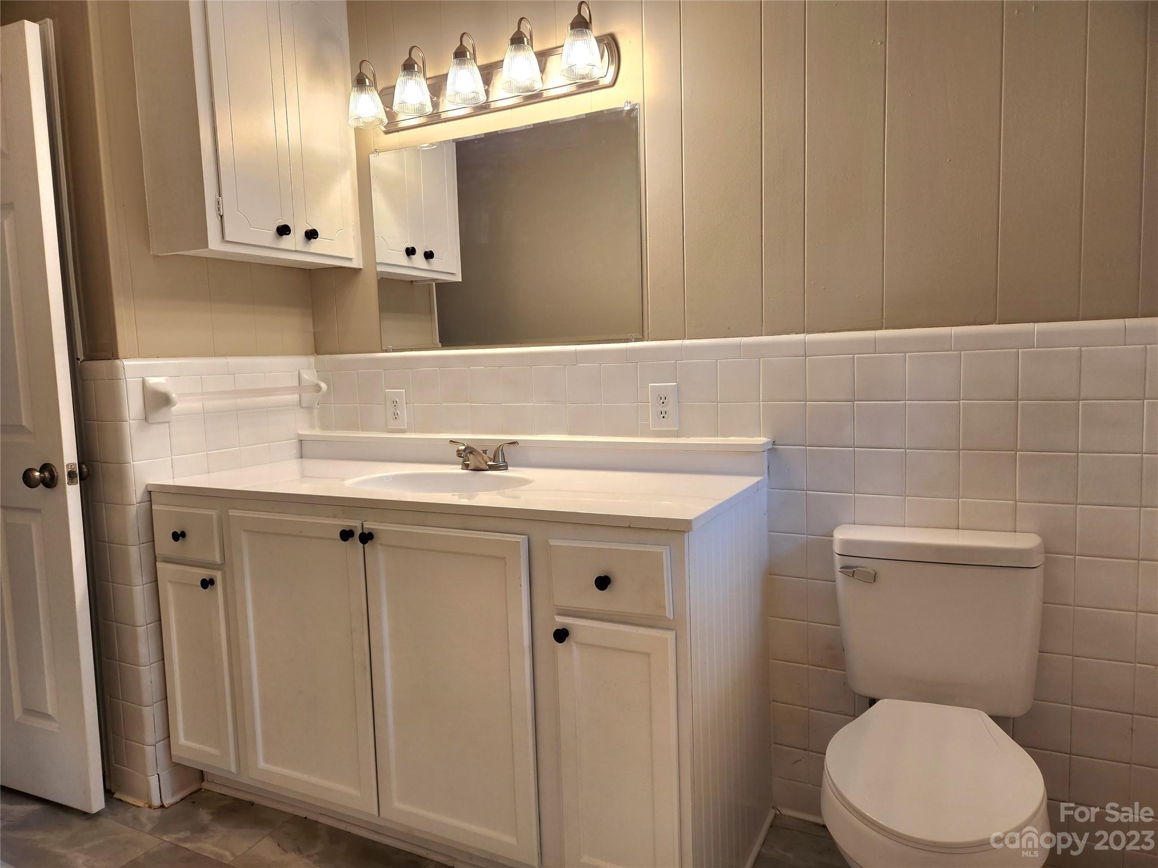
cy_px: 434
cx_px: 579
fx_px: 769
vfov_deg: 58.9
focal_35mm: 23
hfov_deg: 73.9
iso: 80
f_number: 1.8
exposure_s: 1/120
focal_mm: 5.4
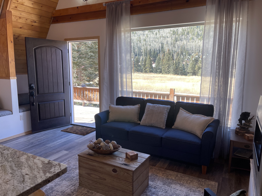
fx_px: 197
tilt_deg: -10.1
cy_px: 98
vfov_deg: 53.1
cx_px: 131
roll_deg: -0.1
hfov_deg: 67.3
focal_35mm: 26
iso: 32
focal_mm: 5.1
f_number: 1.6
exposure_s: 1/120
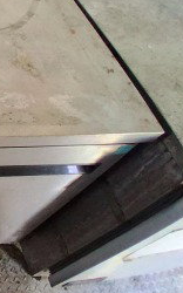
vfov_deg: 44.8
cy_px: 104
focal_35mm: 44
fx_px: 352
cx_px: -160
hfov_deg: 19.8
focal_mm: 1.4
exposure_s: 1/30
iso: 400
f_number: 2.2
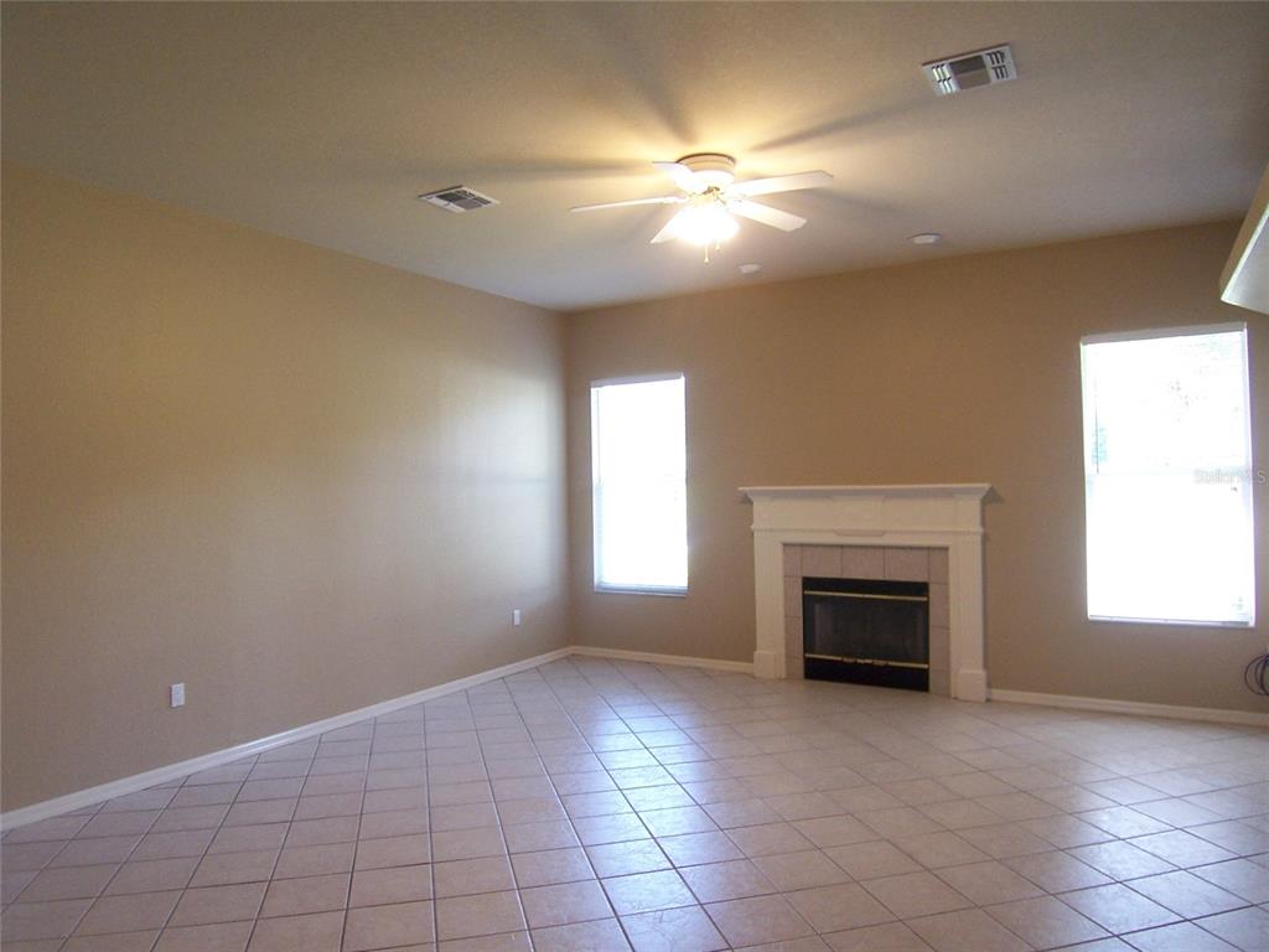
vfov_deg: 58.9
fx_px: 843
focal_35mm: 23
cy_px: 476
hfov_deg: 73.9
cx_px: 634
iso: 125
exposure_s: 1/30
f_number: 2.8
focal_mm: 3.8
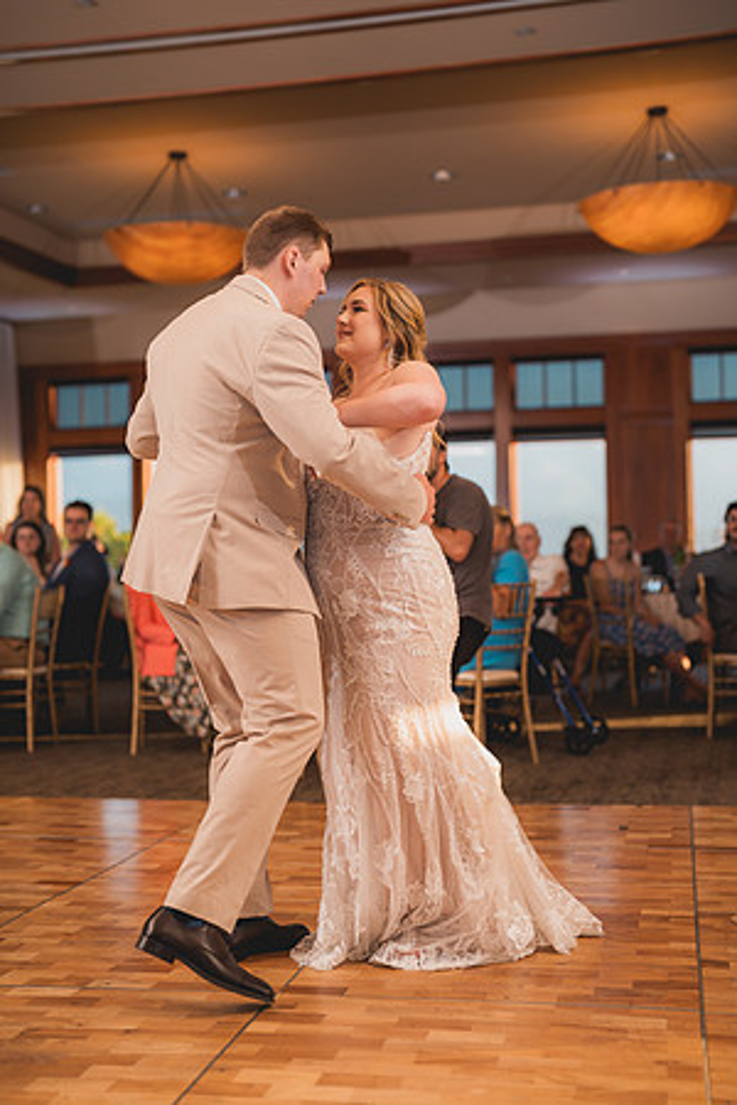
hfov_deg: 27.0
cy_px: 552
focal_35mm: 50
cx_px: 368
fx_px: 1535
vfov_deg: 39.6
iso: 125
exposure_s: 1/250
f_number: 1.8
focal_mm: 50
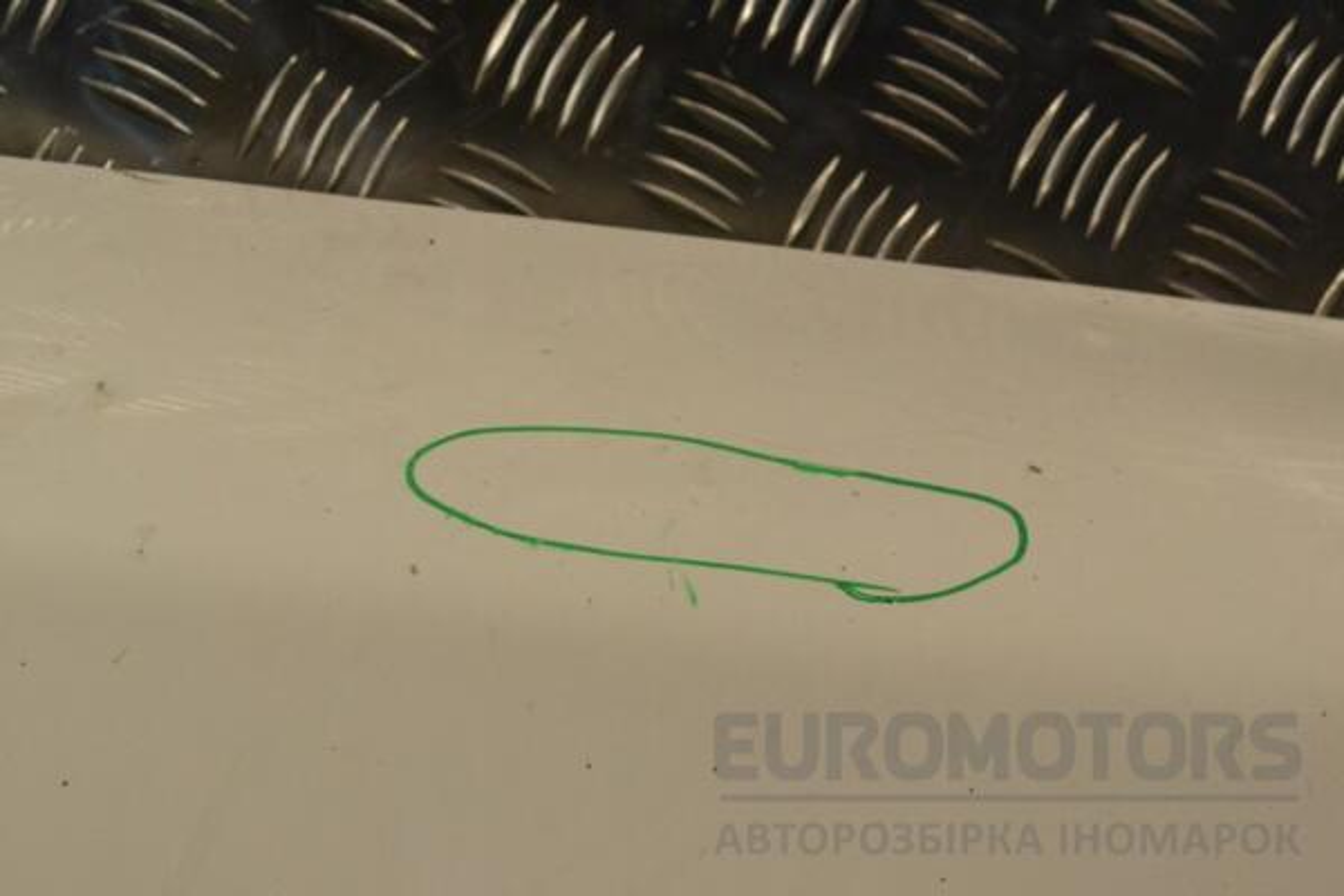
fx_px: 3080
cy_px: 448
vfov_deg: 16.6
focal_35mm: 82
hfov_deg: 24.6
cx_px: 672
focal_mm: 55
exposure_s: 1/800
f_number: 14
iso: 3200
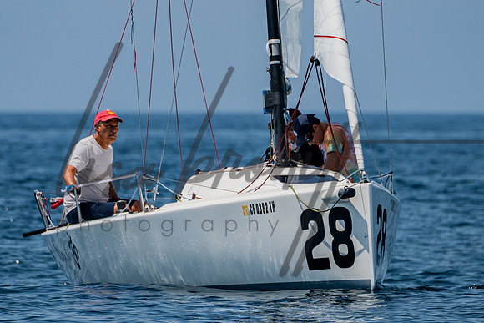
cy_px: 132
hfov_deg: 2.3
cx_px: 247
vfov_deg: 1.5
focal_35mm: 909
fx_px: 12226
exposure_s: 1/800
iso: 125
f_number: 6.3
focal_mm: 400
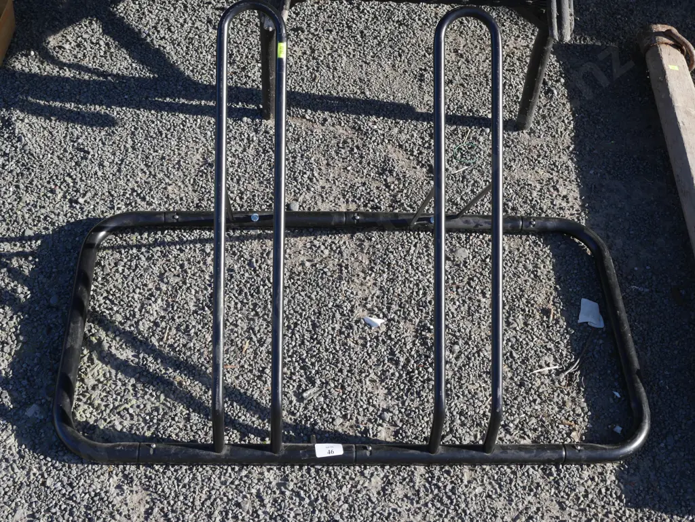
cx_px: 348
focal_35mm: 50
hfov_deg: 38.2
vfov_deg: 29.1
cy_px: 261
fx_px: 1004
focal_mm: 25
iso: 200
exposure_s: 1/200
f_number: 8
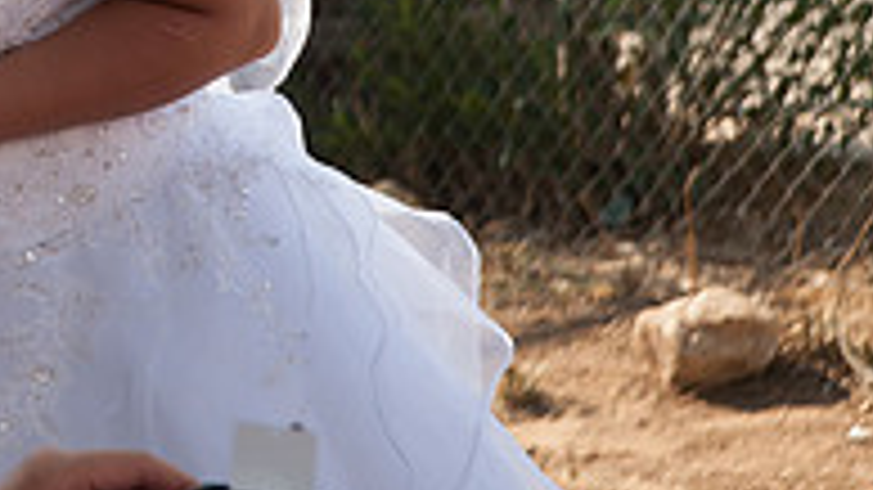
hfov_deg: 9.0
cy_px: -315
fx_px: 5438
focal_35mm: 235
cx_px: -292
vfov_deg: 5.1
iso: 200
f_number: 5
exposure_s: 1/640
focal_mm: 75
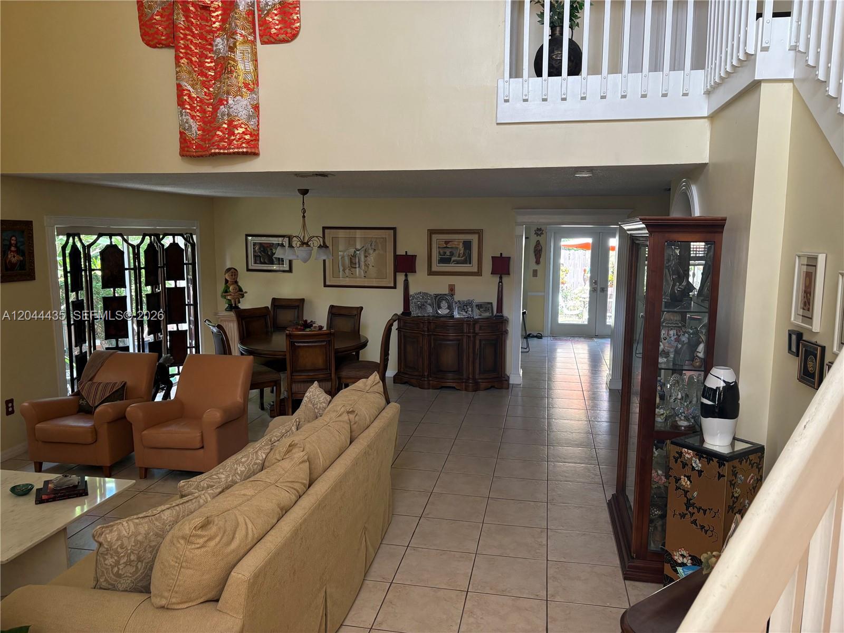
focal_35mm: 26
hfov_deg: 67.3
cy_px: 316
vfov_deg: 53.1
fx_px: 634
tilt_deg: -5.1
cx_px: 422
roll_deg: -0.9
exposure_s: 1/116
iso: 125
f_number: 1.6
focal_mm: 5.96
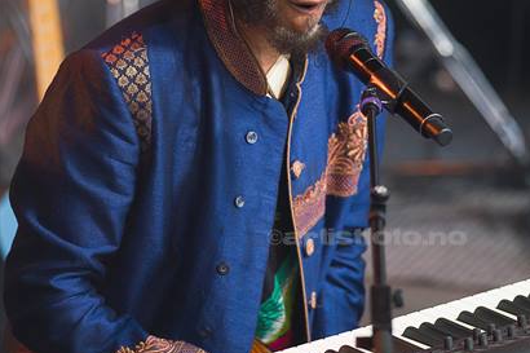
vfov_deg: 2.6
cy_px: 143
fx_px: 7755
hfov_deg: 3.9
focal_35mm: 527
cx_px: 277
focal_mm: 300
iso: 1000
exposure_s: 1/1000
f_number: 2.8
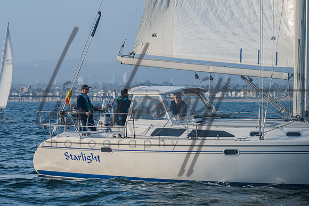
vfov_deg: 7.3
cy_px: 74
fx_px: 1626
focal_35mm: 189
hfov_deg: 10.8
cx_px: 108
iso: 400
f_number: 6.3
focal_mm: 145
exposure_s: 1/1250
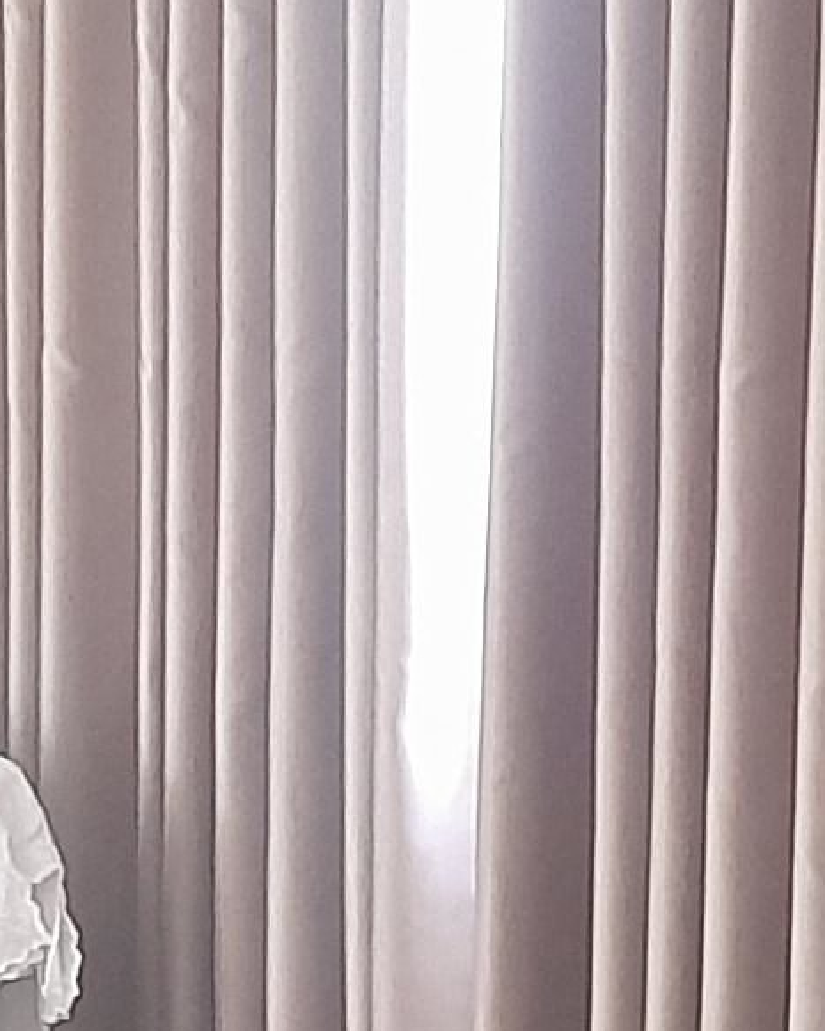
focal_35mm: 168
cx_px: 807
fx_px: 5126
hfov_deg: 9.1
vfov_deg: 11.3
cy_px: 1205
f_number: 2
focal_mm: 4.6
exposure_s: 1/33
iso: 400
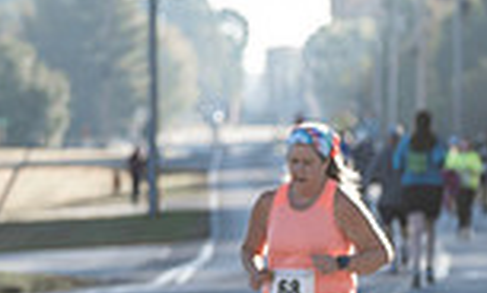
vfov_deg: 2.9
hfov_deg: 4.6
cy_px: 91
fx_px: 5844
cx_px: -732
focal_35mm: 445
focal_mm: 82
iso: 100
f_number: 2.8
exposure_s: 1/500
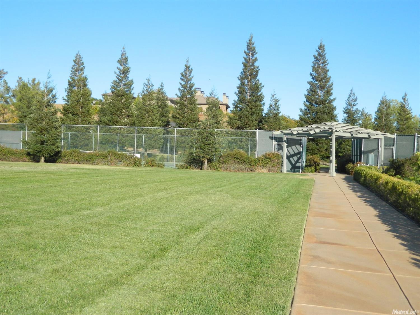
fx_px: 497
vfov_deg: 35.1
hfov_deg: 45.8
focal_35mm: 41
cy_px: 158
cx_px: 210
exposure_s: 1/800
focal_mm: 7.3
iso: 110
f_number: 3.5
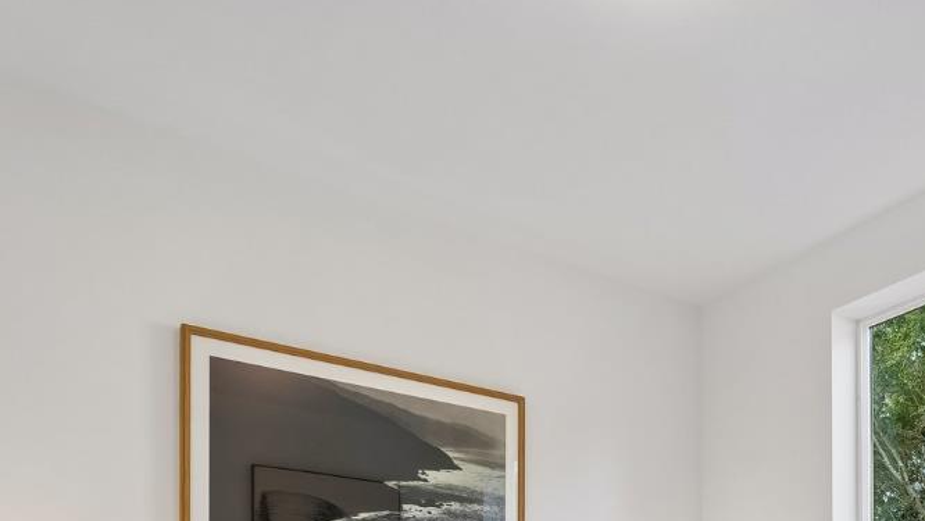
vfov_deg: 28.7
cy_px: 688
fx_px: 810
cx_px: 675
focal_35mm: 33
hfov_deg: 57.0
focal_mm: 14
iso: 640
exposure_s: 1/40
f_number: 8
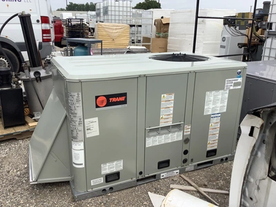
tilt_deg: -17.7
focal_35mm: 31
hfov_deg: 58.4
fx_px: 247
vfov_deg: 45.4
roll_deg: -0.9
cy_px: 104
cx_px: 138
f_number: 2.4
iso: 25
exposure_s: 1/1294
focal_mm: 3.3
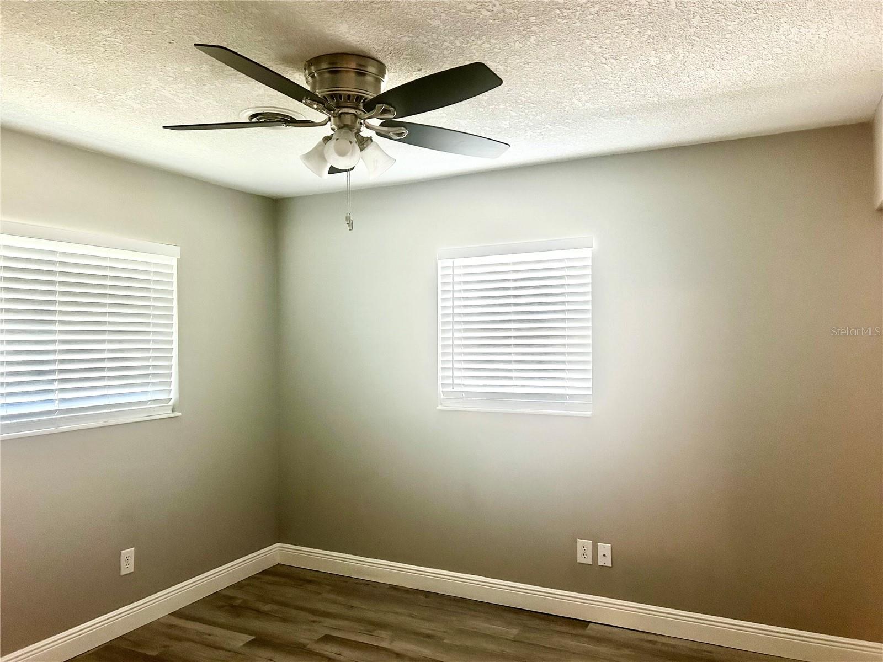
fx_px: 663
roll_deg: +0.9
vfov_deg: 53.1
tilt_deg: +0.0
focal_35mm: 26
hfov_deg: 67.3
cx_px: 442
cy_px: 331
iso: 125
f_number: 1.5
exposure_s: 1/60
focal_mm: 5.7
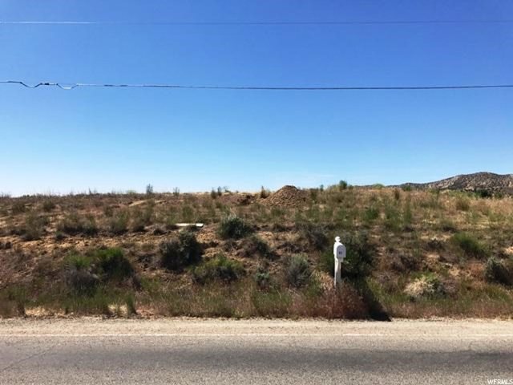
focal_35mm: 28
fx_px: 415
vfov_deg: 49.7
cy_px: 192
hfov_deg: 63.4
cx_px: 256
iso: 20
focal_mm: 3.99
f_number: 1.8
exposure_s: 1/3546
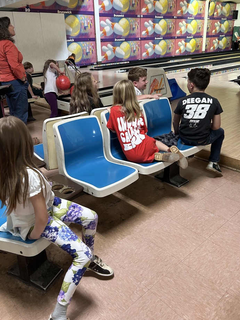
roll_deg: +2.2
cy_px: 145
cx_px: 117
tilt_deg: -21.5
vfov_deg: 61.5
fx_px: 268
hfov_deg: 48.2
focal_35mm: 29
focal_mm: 5.7
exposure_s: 1/60
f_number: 1.5
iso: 320
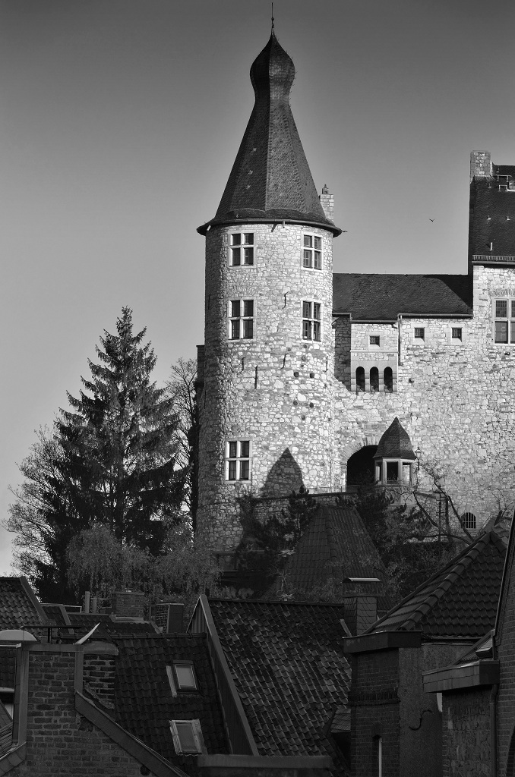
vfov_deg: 16.1
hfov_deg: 10.7
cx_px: 258
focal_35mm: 128
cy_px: 388
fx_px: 2749
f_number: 9
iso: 200
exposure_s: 1/500
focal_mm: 85
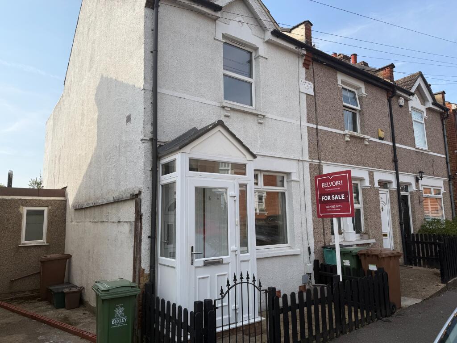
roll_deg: +1.5
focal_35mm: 24
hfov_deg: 71.6
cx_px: 228
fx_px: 317
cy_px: 172
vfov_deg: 56.8
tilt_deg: +7.9
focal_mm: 6.76
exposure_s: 1/4167
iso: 80
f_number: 1.78
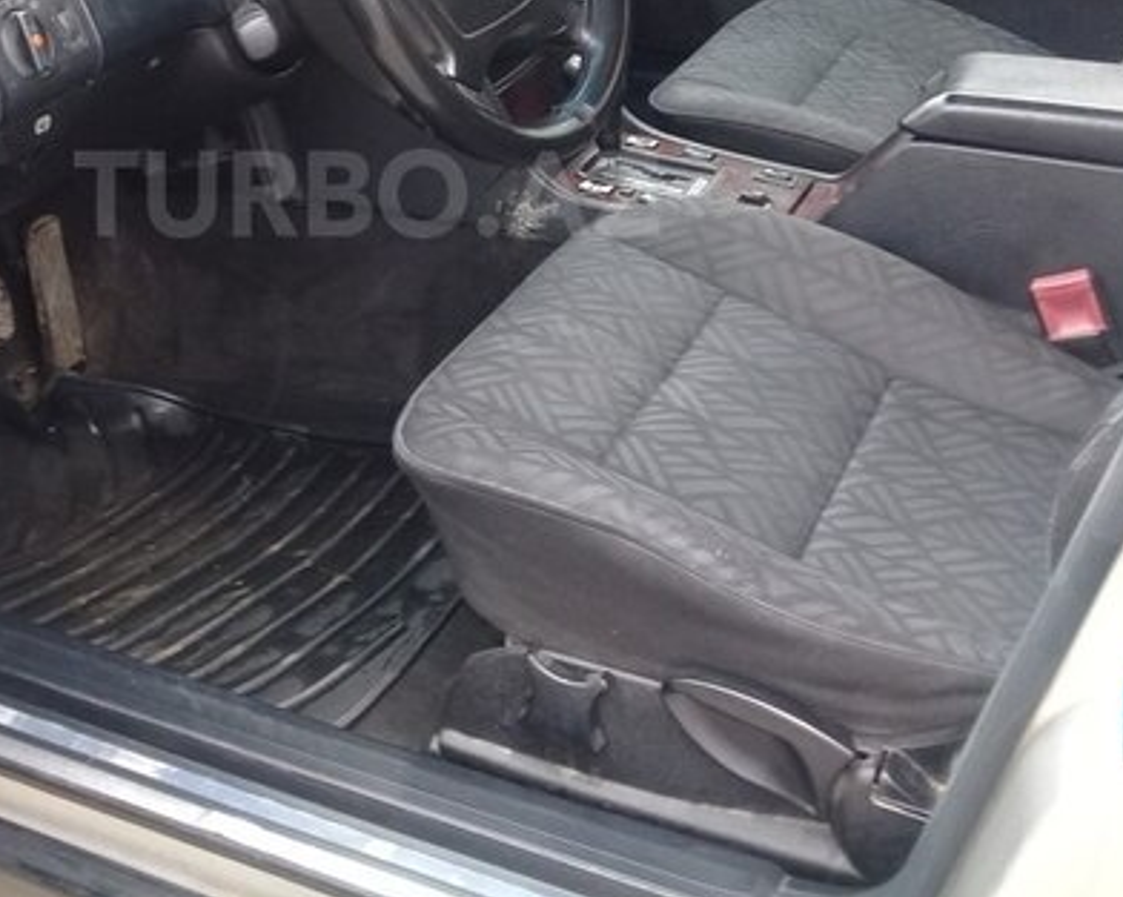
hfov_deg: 36.3
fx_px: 1694
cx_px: 367
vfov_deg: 29.1
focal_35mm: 51
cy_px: 193
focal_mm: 3.3
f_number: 2.2
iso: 64
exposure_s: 1/33
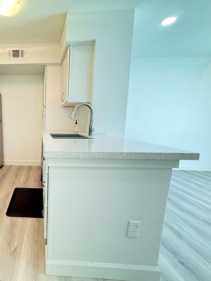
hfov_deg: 60.7
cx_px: 31
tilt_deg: -7.9
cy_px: 143
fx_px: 154
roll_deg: -0.7
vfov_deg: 84.7
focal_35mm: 19
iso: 400
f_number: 2.2
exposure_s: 1/60
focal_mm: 2.22
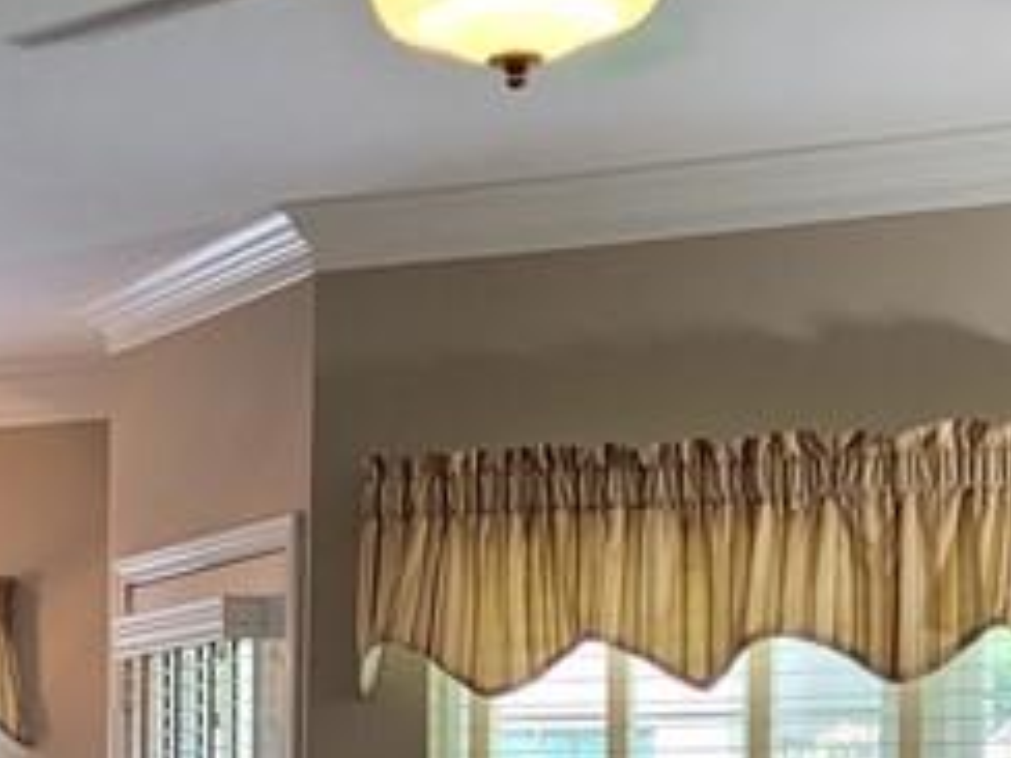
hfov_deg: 17.5
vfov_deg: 13.1
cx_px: -46
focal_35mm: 109
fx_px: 3183
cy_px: 1007
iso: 200
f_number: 1.8
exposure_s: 1/120
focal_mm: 5.4
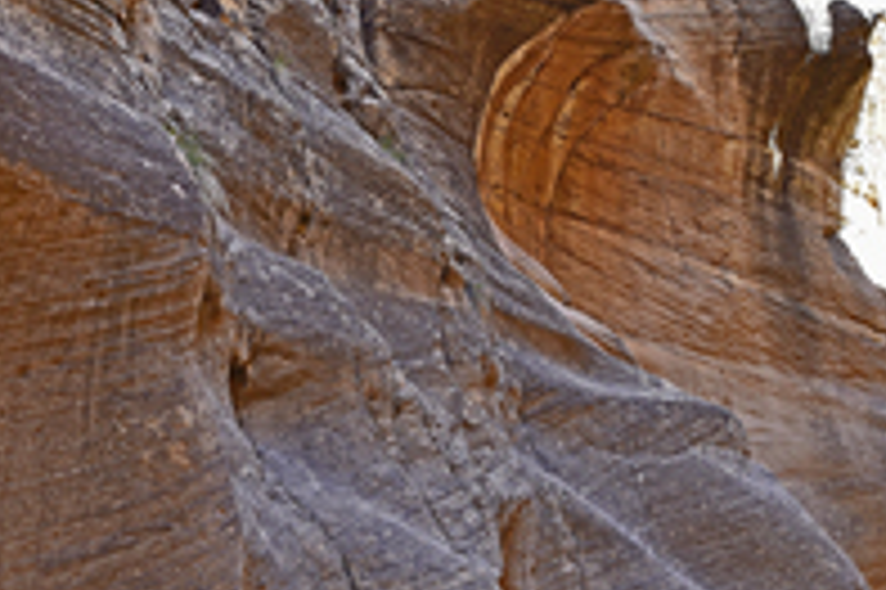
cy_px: 347
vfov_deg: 18.4
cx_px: 202
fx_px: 1820
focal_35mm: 74
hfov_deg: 26.9
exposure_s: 1/80
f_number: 4.5
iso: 100
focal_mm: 26
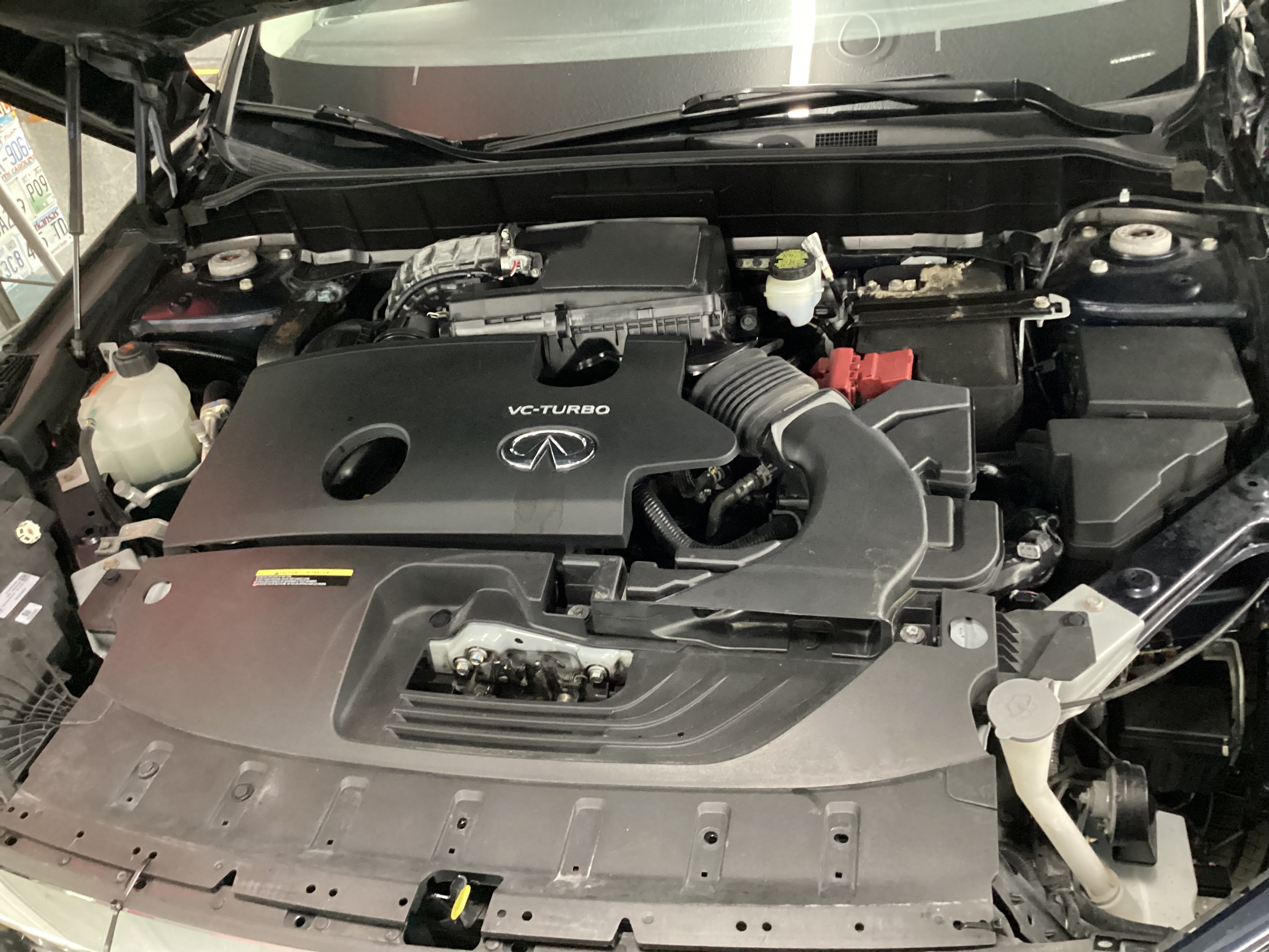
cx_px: 634
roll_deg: +9.9
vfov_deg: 45.4
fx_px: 1136
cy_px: 476
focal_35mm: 31
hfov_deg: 58.4
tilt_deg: -38.4
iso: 640
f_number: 2.4
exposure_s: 1/20
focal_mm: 3.3
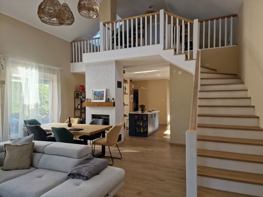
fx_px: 175
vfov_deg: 58.9
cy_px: 98
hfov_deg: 73.9
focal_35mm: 23
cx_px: 132
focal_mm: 6.4
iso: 64
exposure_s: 1/180
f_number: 1.8
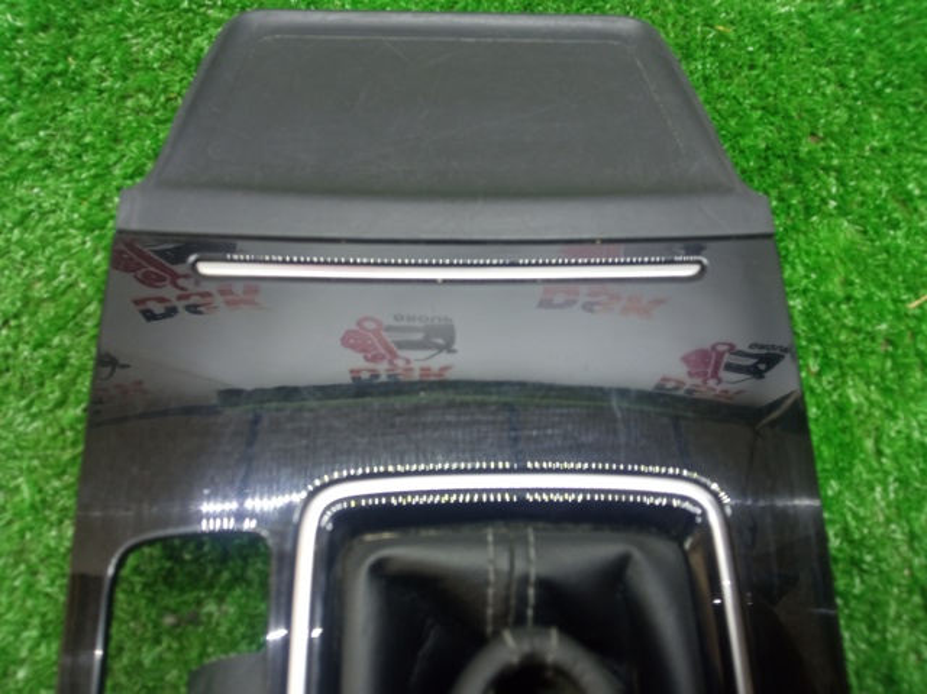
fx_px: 723
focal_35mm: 27
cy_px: 347
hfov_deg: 65.4
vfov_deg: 51.3
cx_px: 464
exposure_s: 1/33.3
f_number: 2.2
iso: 236
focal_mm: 3.79
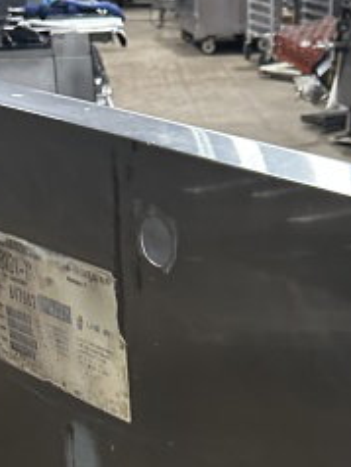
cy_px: 688
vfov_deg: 20.6
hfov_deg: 18.0
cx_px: 194
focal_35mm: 82
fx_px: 1107
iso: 400
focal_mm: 6.86
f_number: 1.78
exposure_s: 1/60
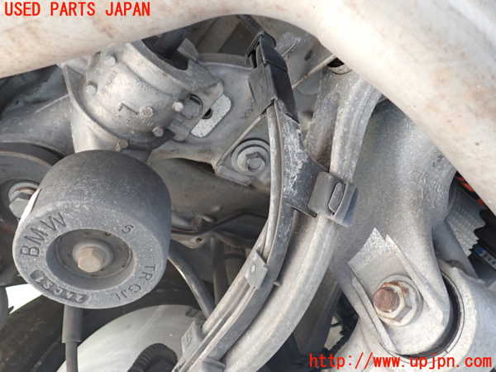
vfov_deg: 46.8
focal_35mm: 30
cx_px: 248
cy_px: 186
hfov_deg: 60.0
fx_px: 430
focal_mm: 5.4
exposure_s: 1/30
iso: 320
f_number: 2.3
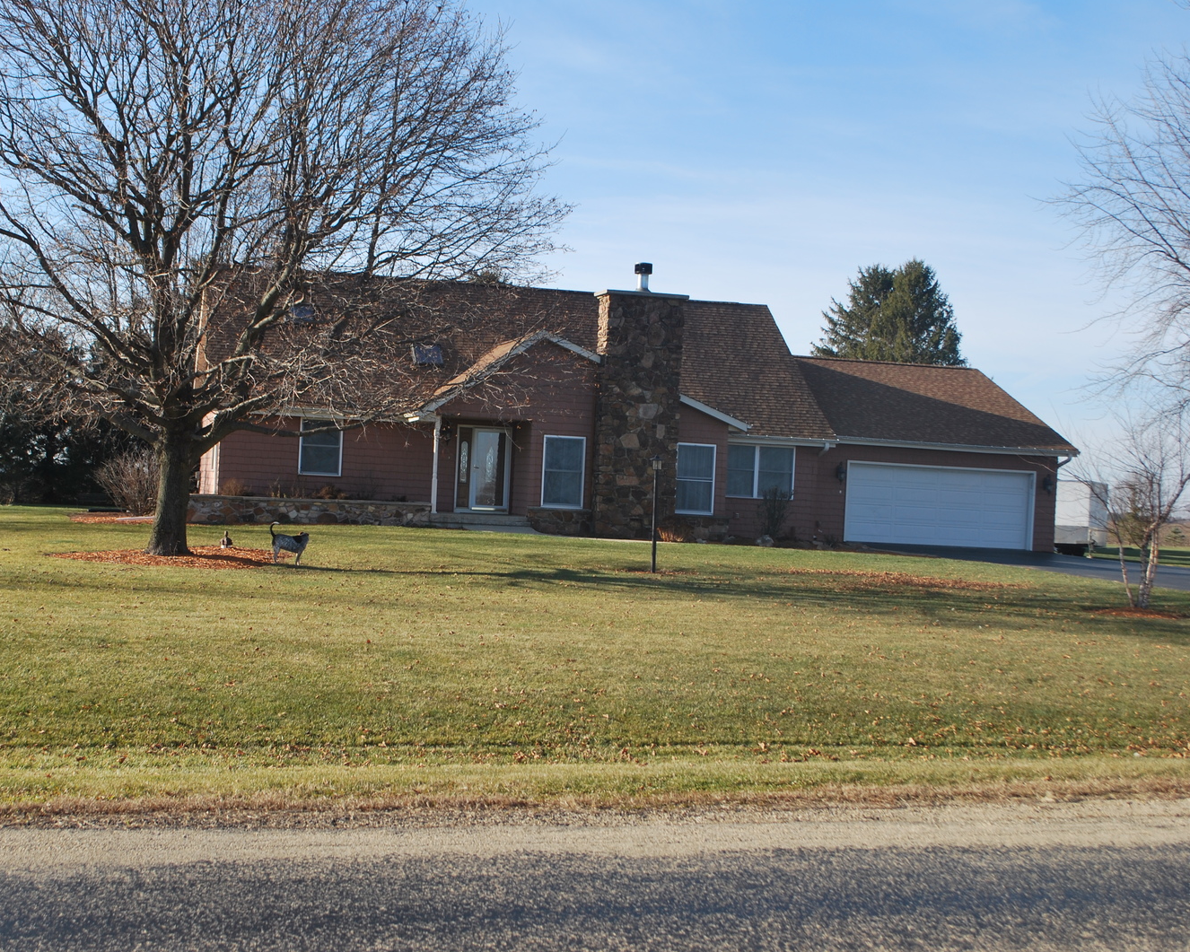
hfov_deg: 38.6
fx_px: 1691
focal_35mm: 48
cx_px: 478
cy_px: 481
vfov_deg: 31.5
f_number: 7.1
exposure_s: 1/200
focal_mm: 28
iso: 100
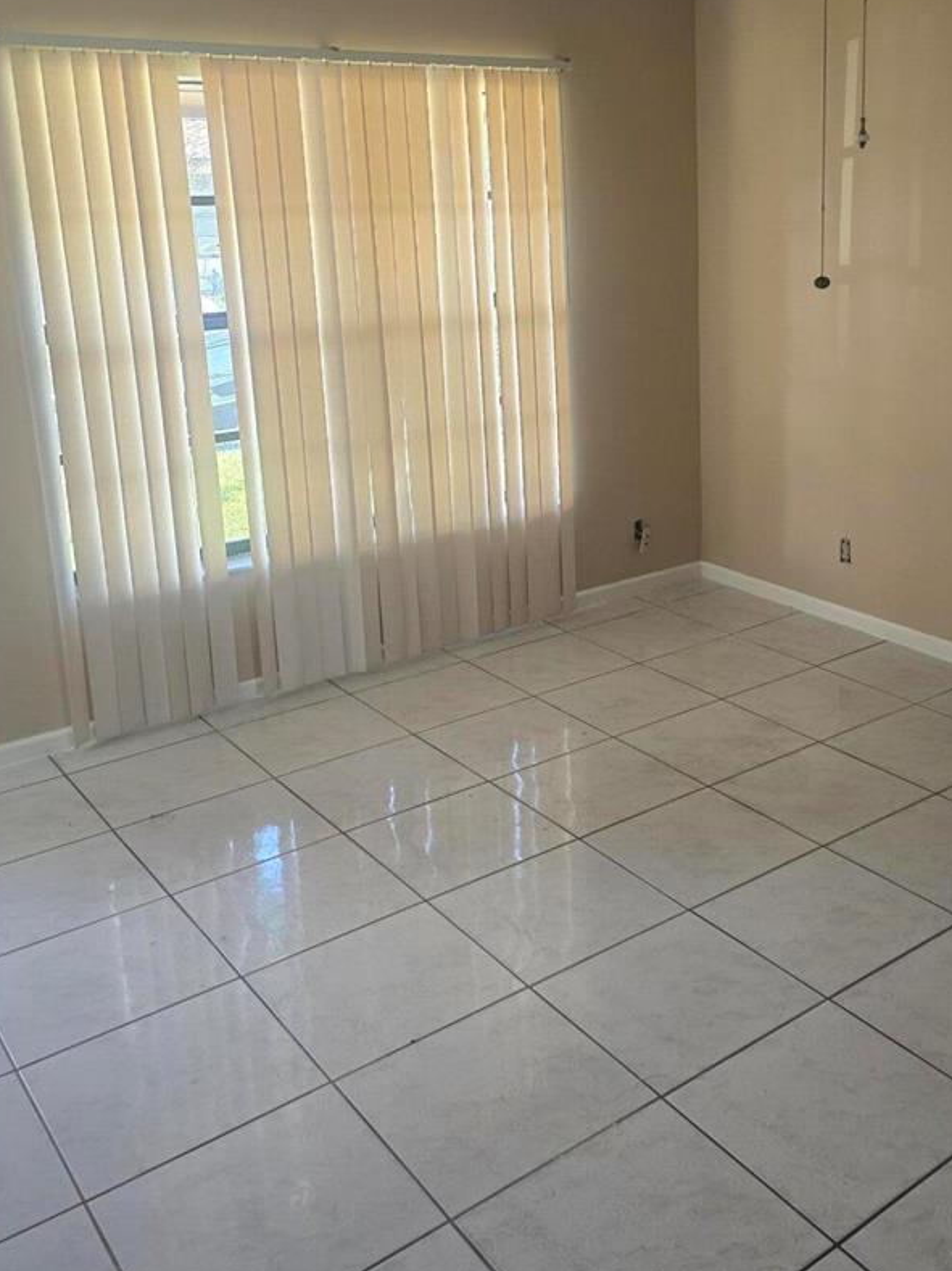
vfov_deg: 52.1
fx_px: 1284
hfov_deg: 40.0
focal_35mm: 35
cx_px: 654
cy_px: 478
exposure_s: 1/180
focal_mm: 6.3
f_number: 1.7
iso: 160
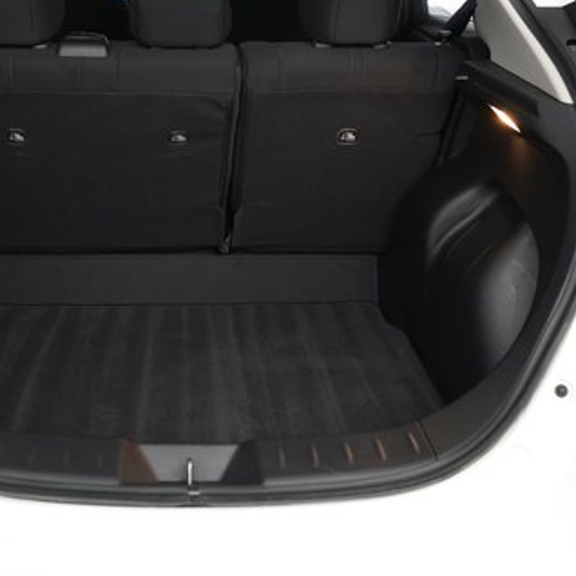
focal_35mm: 41
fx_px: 772
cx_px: 174
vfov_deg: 40.4
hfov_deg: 40.2
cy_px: 194
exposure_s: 1/160
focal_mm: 24
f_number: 2.8
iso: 4000
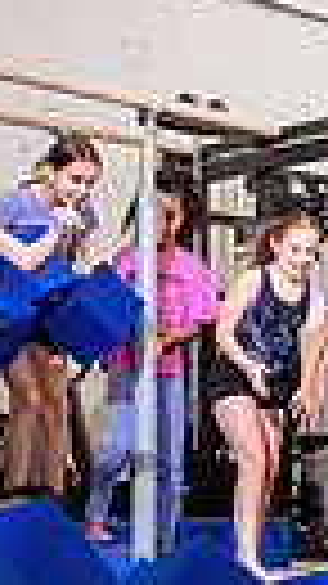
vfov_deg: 19.0
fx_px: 1734
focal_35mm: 112
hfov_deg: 10.4
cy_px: 133
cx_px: 490
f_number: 3.5
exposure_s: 1/400
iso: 1600
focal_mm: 24
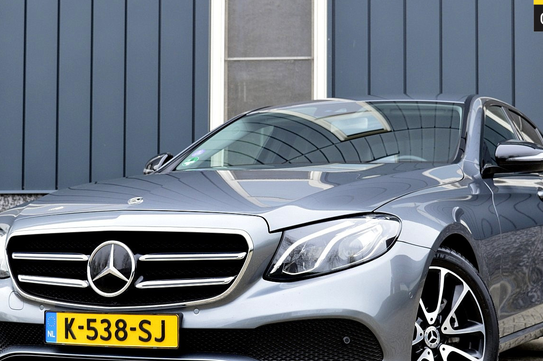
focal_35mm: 77
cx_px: 278
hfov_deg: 26.3
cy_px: 223
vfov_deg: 17.7
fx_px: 1160
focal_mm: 36
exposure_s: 1/125
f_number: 9
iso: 400
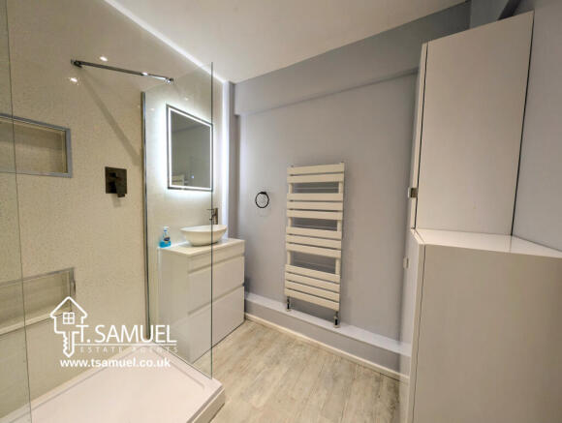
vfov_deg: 94.7
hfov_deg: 110.4
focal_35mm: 12
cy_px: 212
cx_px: 281
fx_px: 195
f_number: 1.95
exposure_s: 1/56.8
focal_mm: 2.23
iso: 39
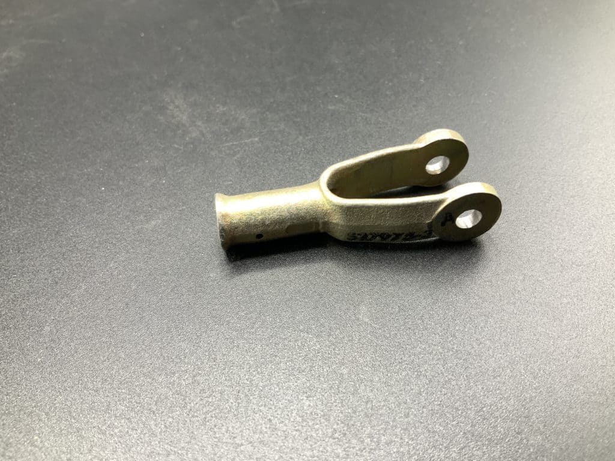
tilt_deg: -49.0
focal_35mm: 29
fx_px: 515
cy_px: 230
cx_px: 308
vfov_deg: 48.2
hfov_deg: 61.7
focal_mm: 3
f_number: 1.8
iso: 50
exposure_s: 1/120
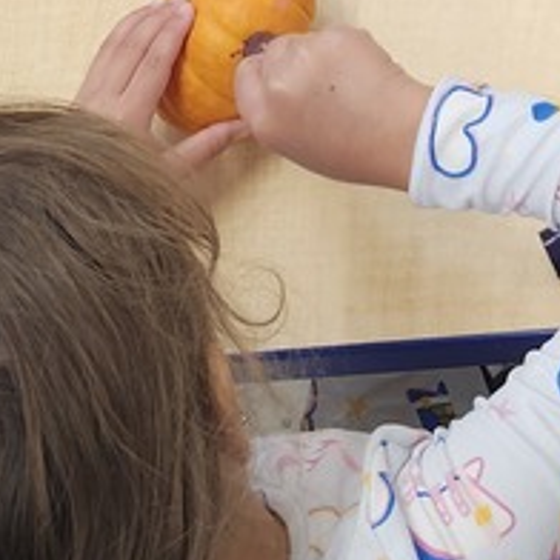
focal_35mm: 106
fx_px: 1940
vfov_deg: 13.1
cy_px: -709
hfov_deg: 16.2
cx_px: 537
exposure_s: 1/120
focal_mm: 5.54
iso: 160
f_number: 1.8
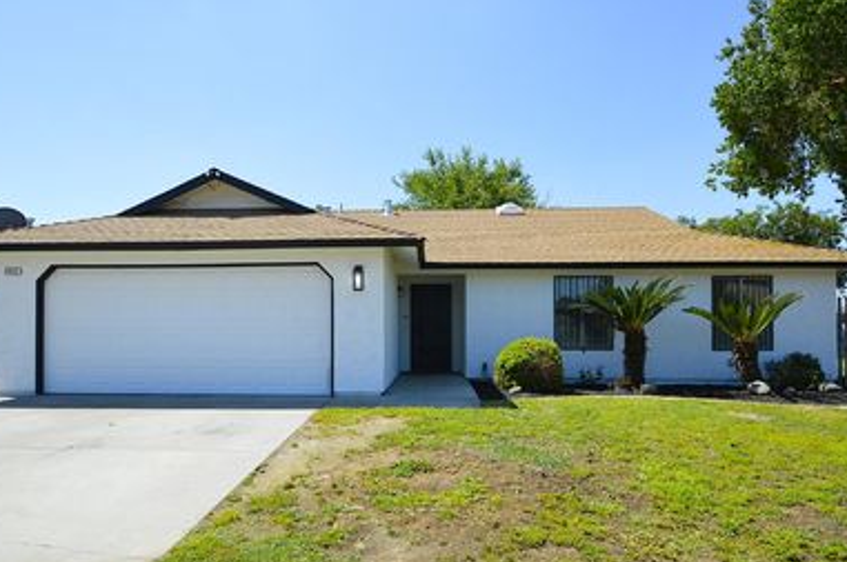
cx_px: 416
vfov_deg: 57.7
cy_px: 311
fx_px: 509
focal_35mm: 22
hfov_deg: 79.5
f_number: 7.1
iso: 100
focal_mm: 11
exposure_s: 1/200
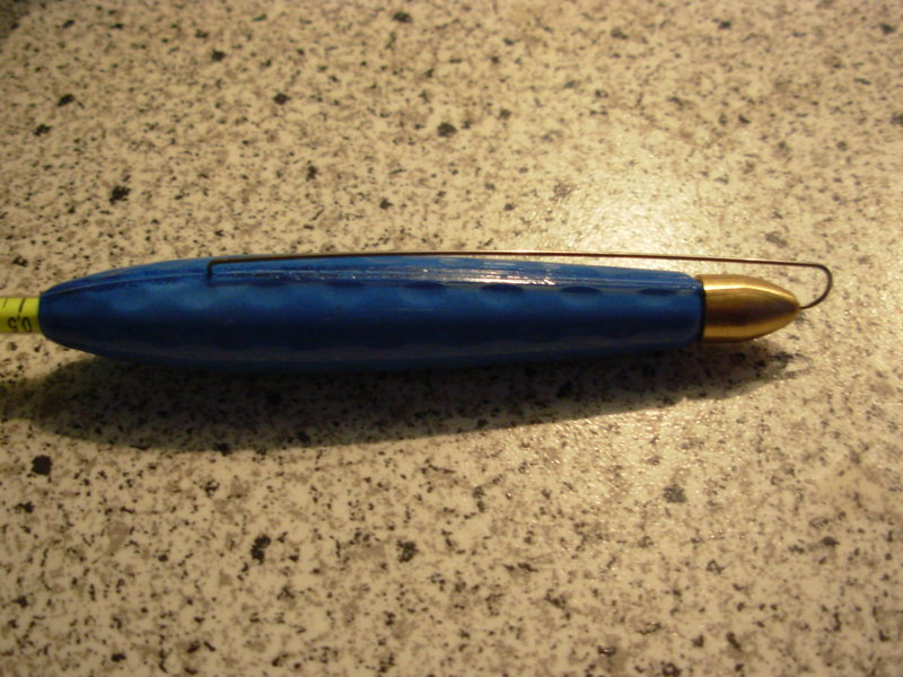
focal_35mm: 38
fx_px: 991
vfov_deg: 37.7
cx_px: 452
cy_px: 338
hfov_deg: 49.0
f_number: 2.9
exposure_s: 1/18
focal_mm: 6.3
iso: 159
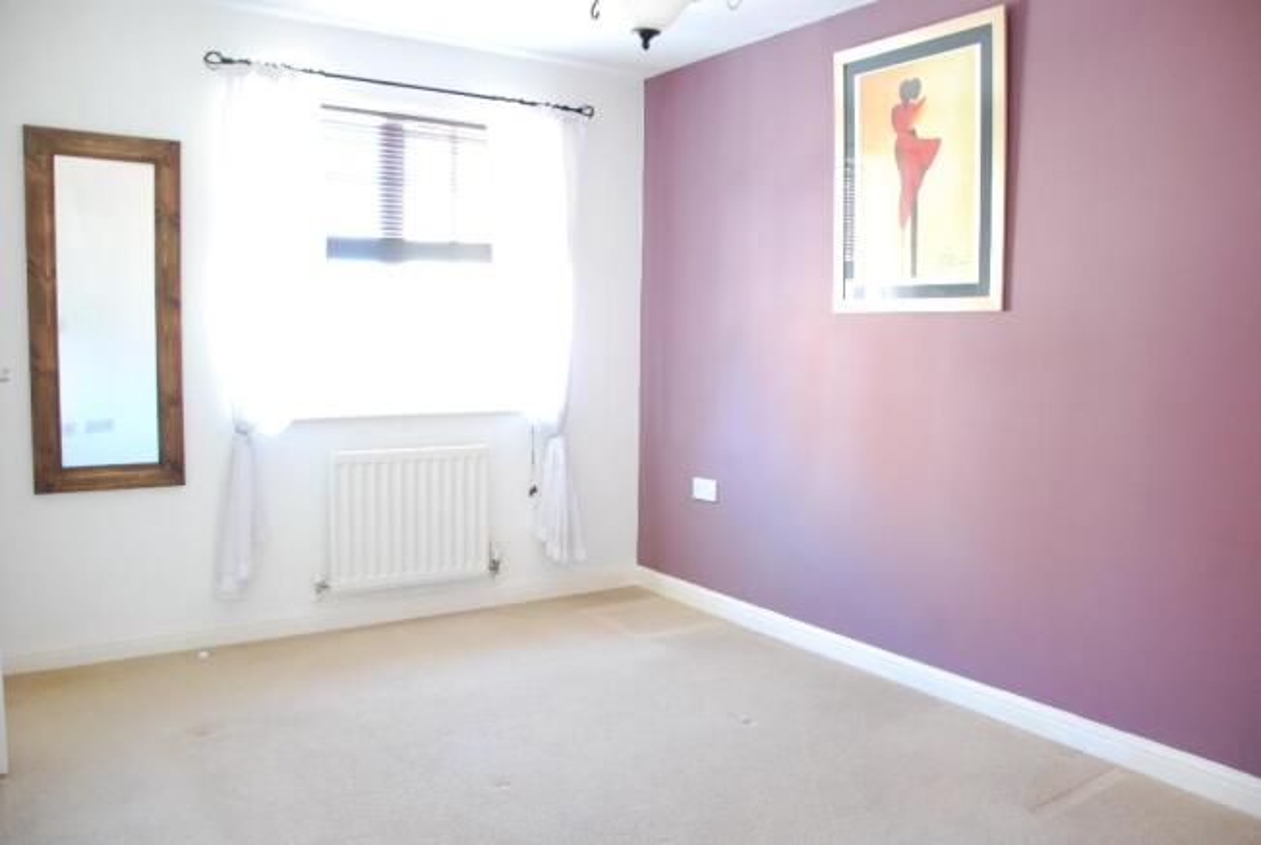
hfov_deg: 67.3
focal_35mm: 27
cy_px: 422
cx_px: 630
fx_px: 947
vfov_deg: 48.1
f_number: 3.5
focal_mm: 18
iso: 800
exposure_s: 1/15
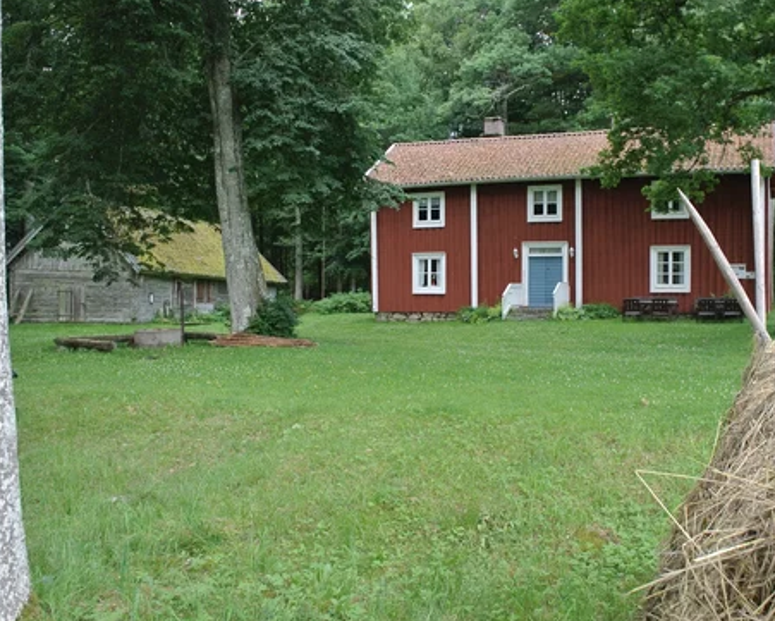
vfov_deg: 41.2
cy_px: 323
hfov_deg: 49.9
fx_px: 826
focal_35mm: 36
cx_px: 469
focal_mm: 10
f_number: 3.2
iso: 100
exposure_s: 1/160
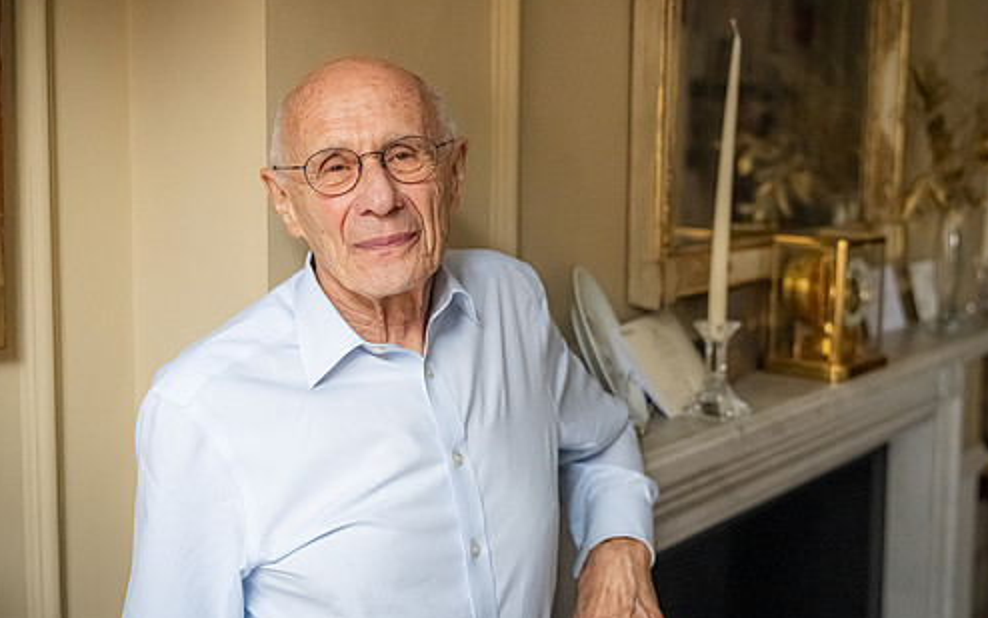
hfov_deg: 43.5
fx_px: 1239
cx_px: 500
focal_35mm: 46
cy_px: 272
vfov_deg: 28.0
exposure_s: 1/1000
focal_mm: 35
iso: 4500
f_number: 2.5
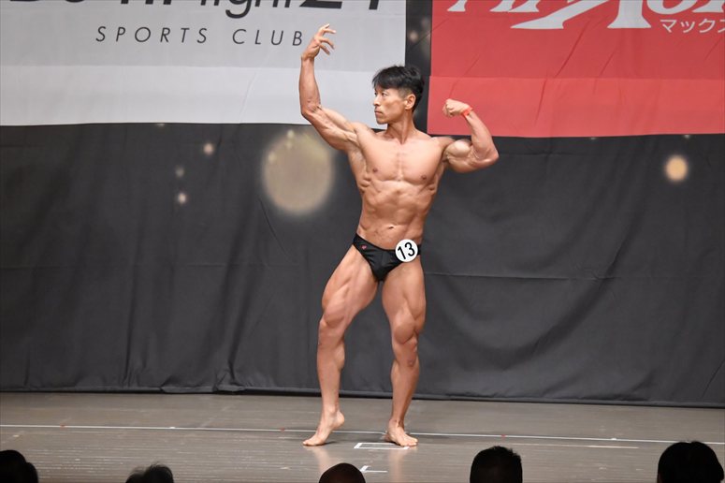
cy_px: 242
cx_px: 362
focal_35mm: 202
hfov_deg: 10.2
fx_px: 4066
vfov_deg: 6.8
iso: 6400
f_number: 5.6
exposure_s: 1/400
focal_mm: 135
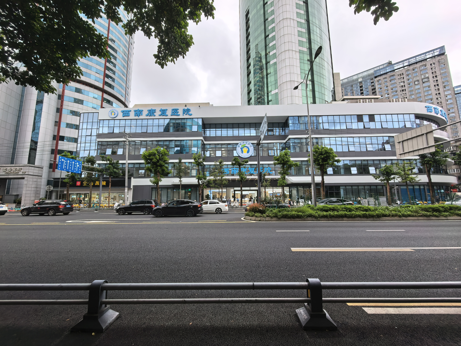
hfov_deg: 106.2
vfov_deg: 89.9
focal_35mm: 13
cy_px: 173
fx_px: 173
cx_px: 230
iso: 50
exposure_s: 1/176
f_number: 2.2
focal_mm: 1.95
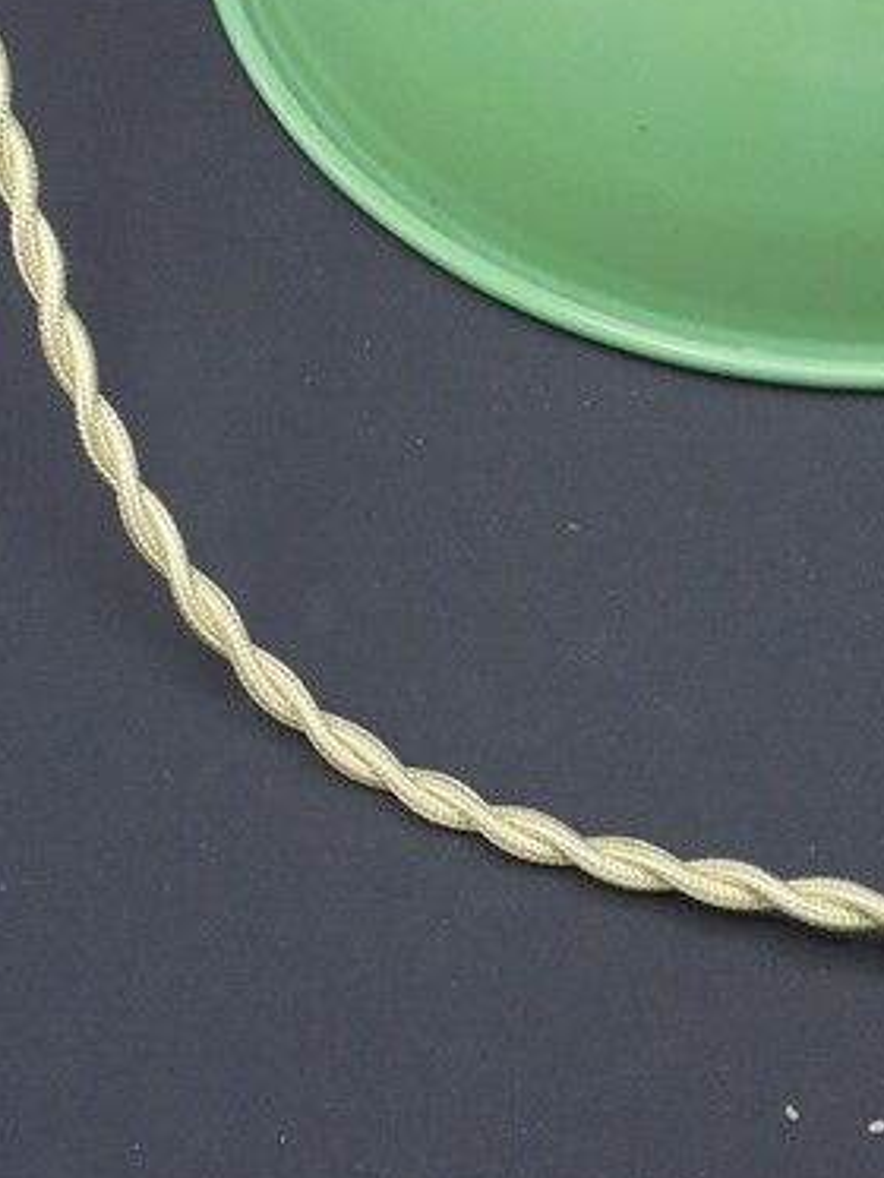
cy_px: -139
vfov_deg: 22.4
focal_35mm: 82
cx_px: 810
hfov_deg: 17.7
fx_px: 2790
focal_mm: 6.1
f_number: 4
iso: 100
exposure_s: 1/30
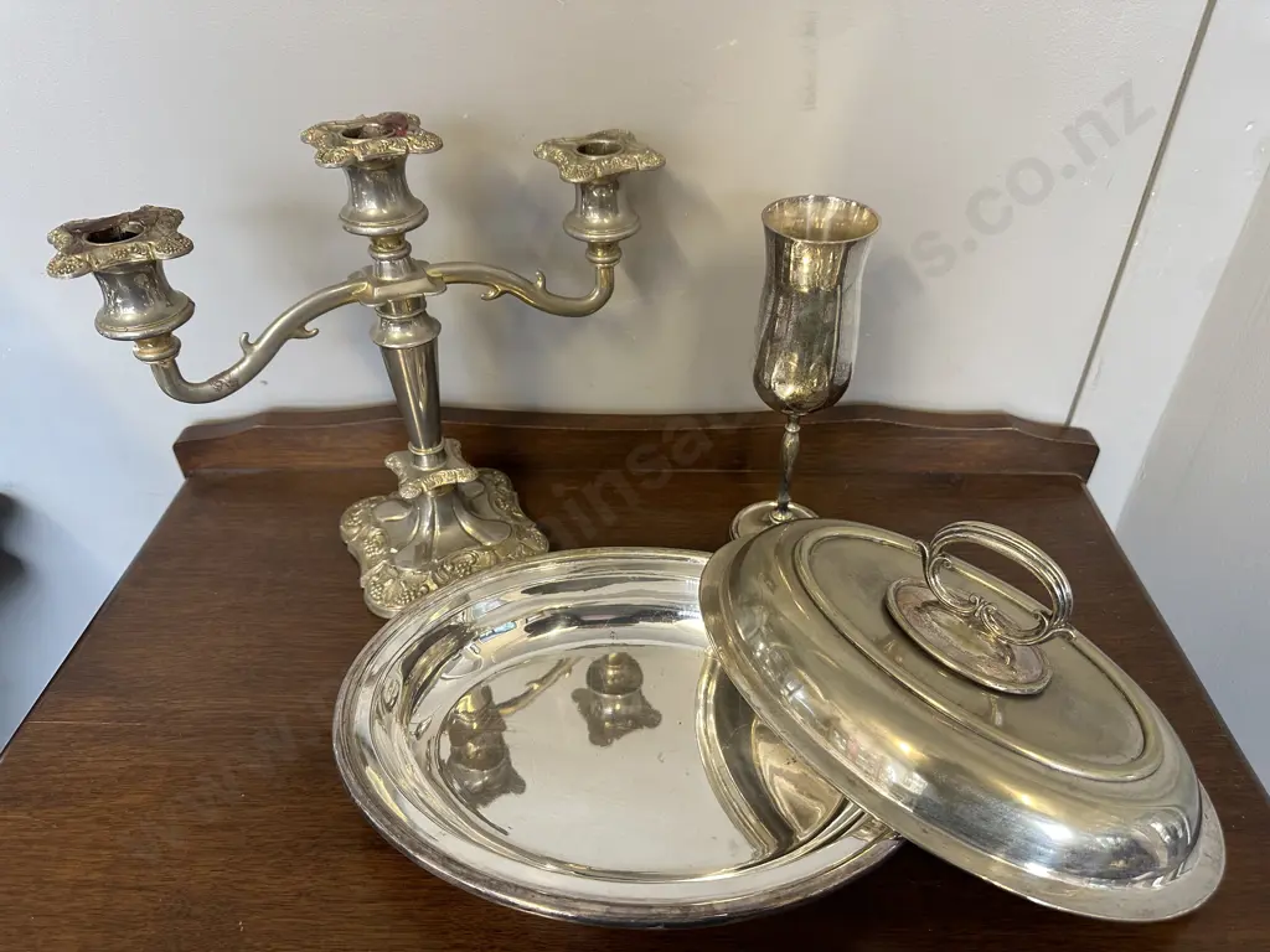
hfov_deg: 71.6
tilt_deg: -37.0
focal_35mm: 24
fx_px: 881
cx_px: 635
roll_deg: +0.1
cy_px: 476
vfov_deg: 56.8
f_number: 1.78
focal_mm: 6.86
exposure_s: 1/50
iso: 200
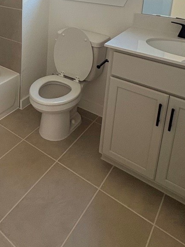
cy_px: 18
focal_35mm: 35
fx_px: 249
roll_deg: +0.0
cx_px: 1
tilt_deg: -12.8
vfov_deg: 46.6
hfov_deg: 36.7
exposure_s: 1/120
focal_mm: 2.22
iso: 250
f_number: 2.2
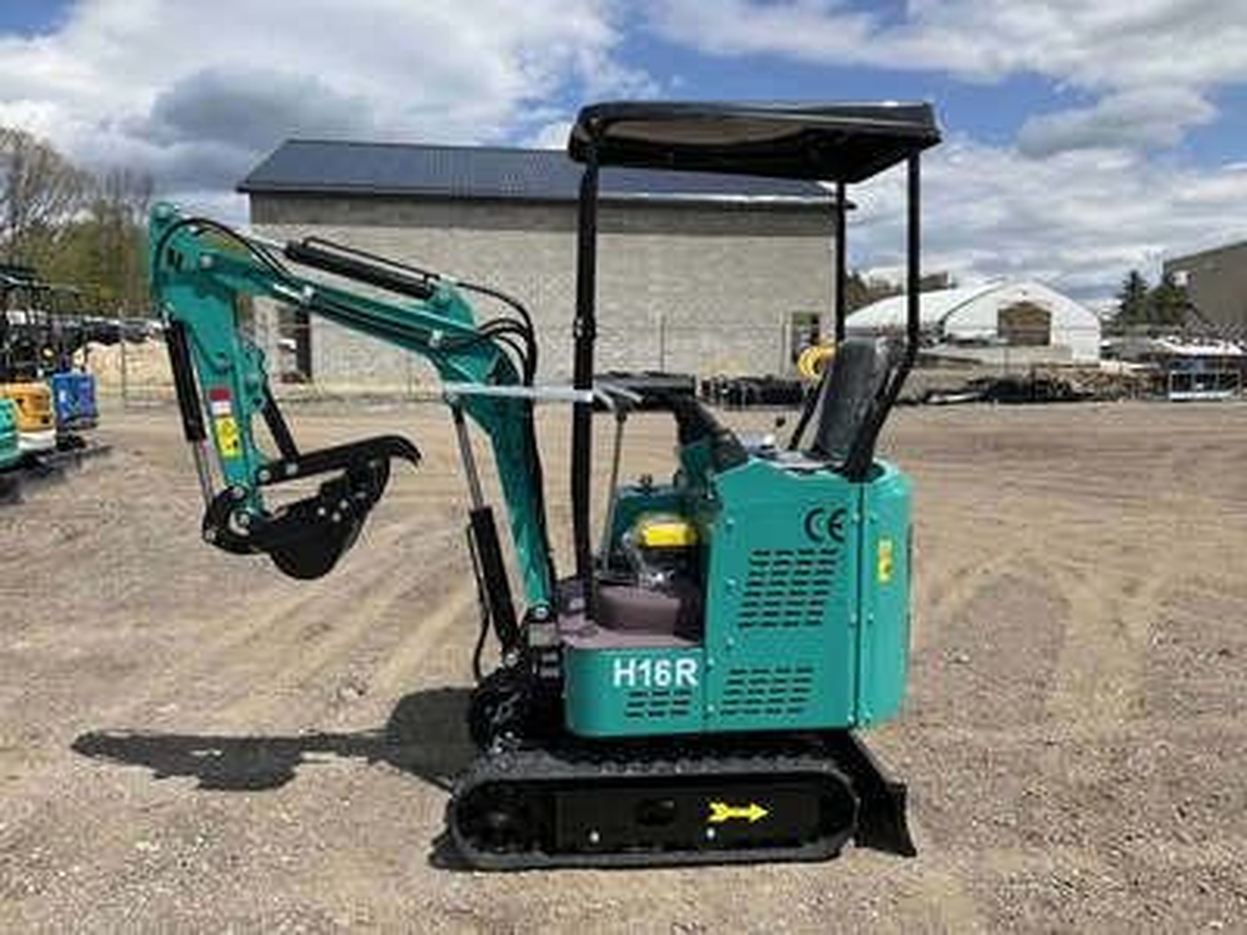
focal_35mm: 29
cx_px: 624
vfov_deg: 48.2
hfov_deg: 61.7
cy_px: 468
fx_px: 1045
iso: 25
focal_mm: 3
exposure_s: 1/2320
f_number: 1.8
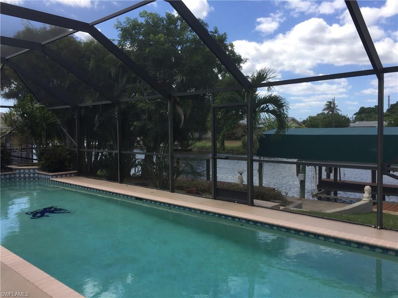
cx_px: 199
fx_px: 333
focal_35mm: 29
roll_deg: -0.6
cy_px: 149
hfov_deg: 61.7
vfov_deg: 48.2
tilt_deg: -3.7
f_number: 2.2
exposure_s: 1/791
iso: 32
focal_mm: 4.15
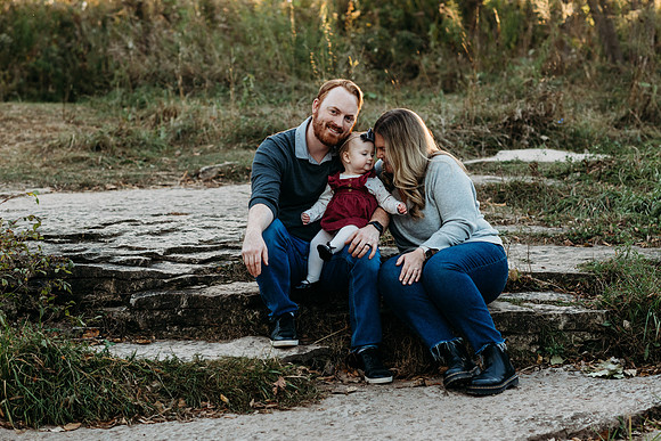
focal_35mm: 94
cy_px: 243
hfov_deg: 21.7
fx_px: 1723
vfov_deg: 14.6
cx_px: 330
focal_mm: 85
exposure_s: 1/640
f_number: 3.5
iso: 640
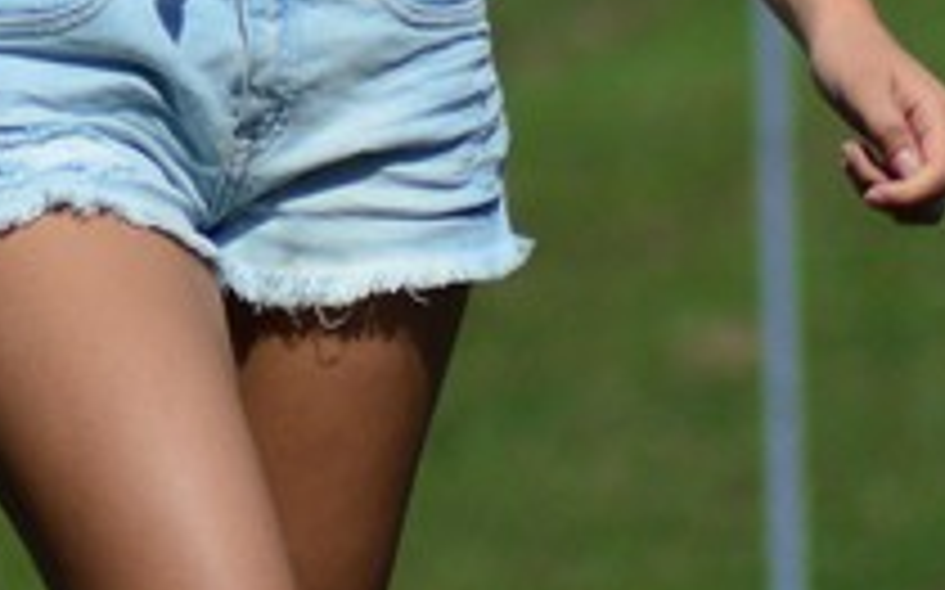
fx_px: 25933
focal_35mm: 1007
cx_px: 288
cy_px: -790
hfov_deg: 2.1
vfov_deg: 1.3
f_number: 4.2
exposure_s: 1/1250
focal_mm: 135
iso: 100
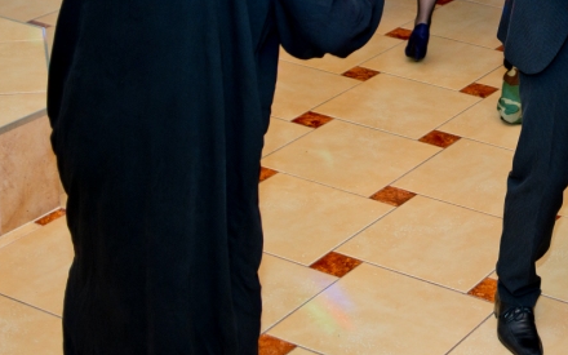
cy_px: -30
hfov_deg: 23.5
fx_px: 1285
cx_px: 613
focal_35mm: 83
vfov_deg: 15.3
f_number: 2.8
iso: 400
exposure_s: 1/320
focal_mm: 35
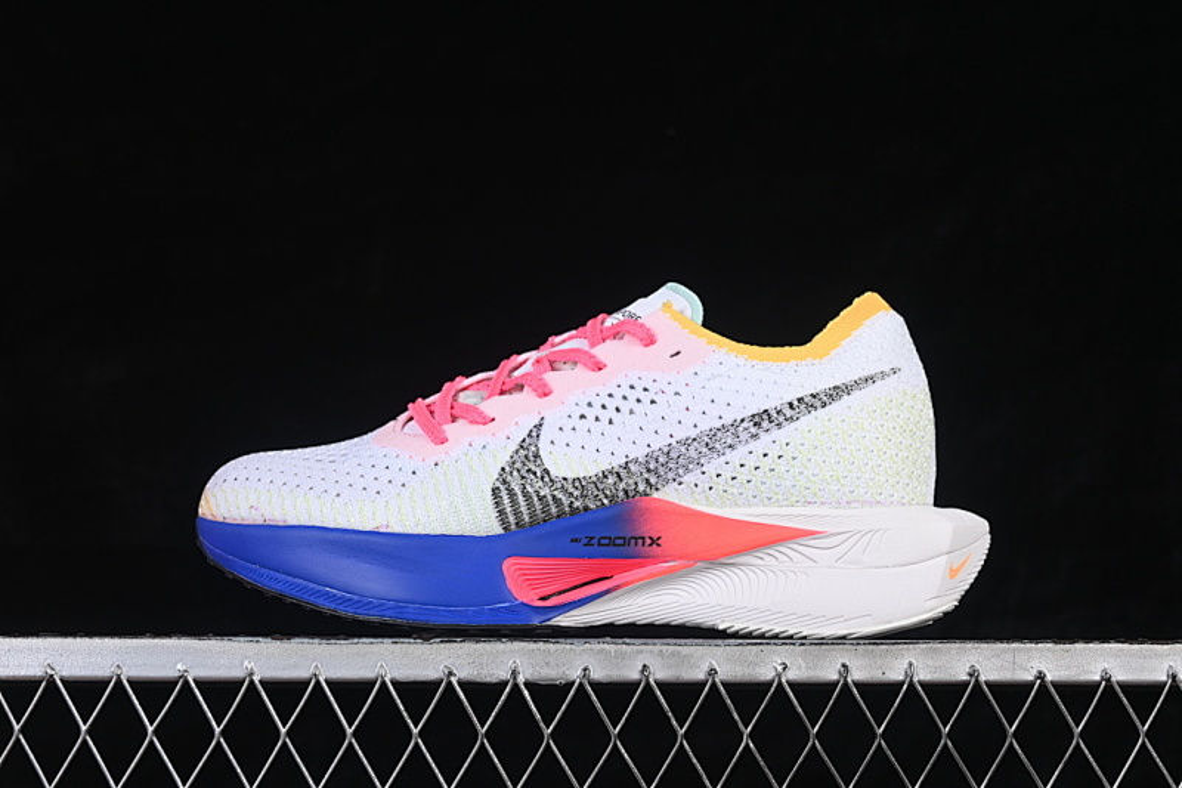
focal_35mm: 75
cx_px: 591
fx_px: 2462
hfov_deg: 27.0
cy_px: 394
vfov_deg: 18.2
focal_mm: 50
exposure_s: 1/80
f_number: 8
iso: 160
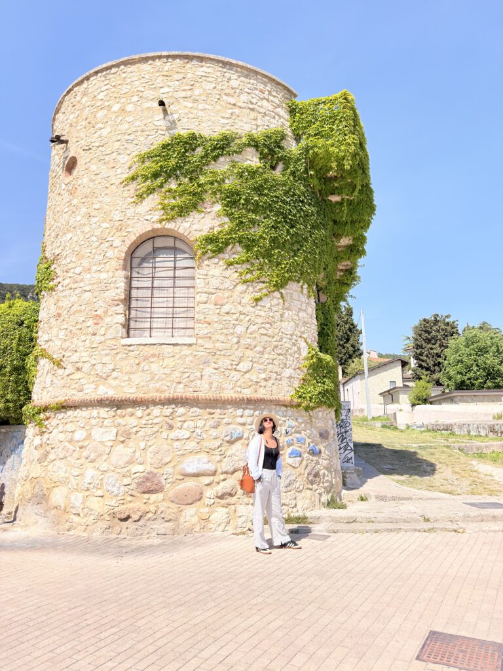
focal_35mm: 24
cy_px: 336
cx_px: 252
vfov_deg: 71.6
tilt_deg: +11.6
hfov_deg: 56.8
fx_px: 465
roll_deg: -0.4
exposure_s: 1/3610
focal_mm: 6.76
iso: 100
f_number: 1.78
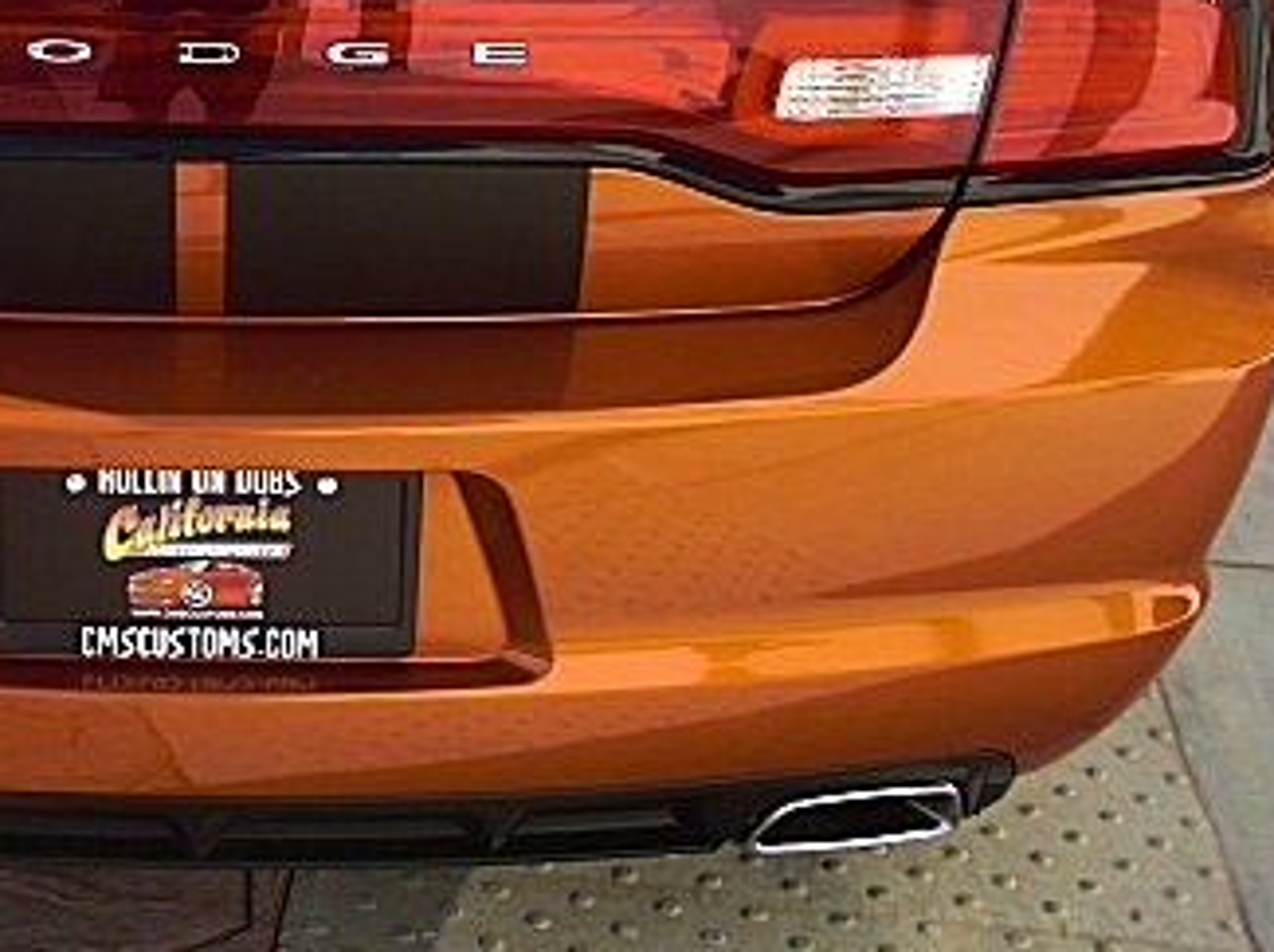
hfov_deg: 26.6
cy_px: 106
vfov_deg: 20.3
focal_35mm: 71
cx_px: 157
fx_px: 2610
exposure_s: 1/320
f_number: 2.8
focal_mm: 6.3
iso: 50
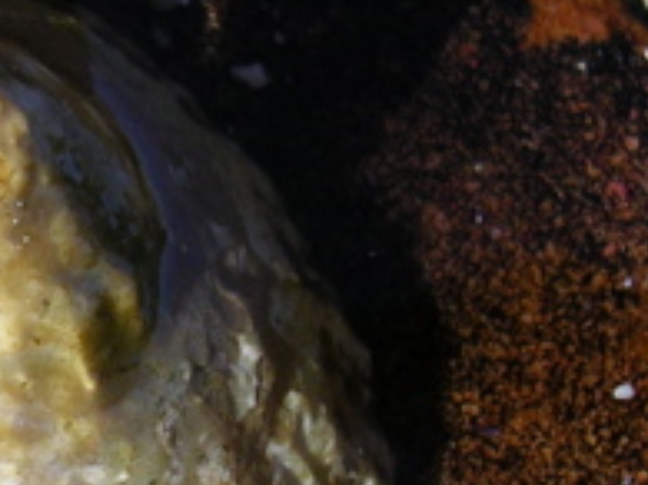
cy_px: 435
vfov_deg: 10.5
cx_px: -73
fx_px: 2638
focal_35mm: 141
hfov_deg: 13.7
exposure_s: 1/501
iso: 50
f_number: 3
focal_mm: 6.6
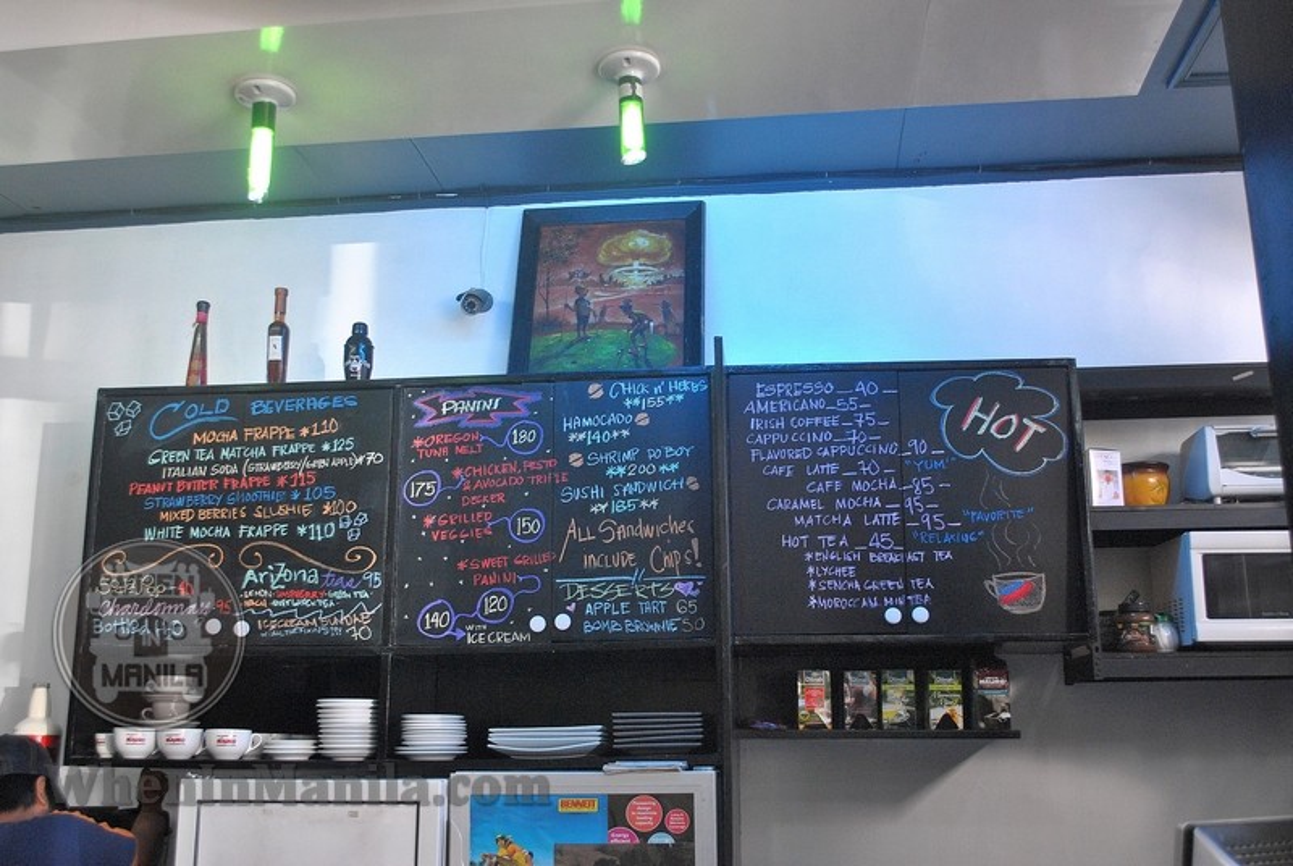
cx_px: 646
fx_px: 1295
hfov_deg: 53.1
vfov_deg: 37.0
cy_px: 433
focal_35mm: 36
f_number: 4
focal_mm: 24
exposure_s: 1/30
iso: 560
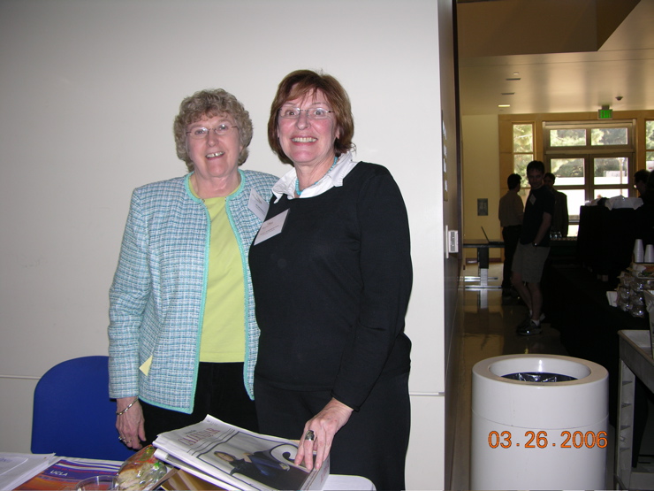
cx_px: 327
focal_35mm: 35
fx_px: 661
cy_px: 246
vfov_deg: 40.7
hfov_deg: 52.6
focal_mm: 8.9
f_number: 2.8
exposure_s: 1/60.1
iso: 50
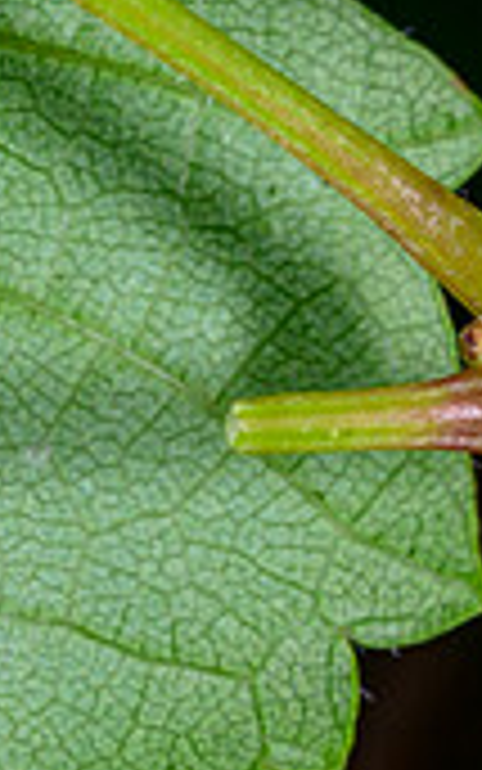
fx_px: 13356
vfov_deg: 3.3
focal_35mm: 636
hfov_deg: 2.0
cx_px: -1058
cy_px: 371
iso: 64
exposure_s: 1/250
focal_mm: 105
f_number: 20
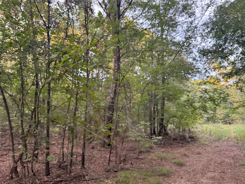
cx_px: 122
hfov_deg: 71.6
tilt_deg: +8.3
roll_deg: -0.1
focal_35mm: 24
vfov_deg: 56.8
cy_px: 92
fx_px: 170
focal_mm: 6.76
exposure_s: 1/121
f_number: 1.78
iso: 125
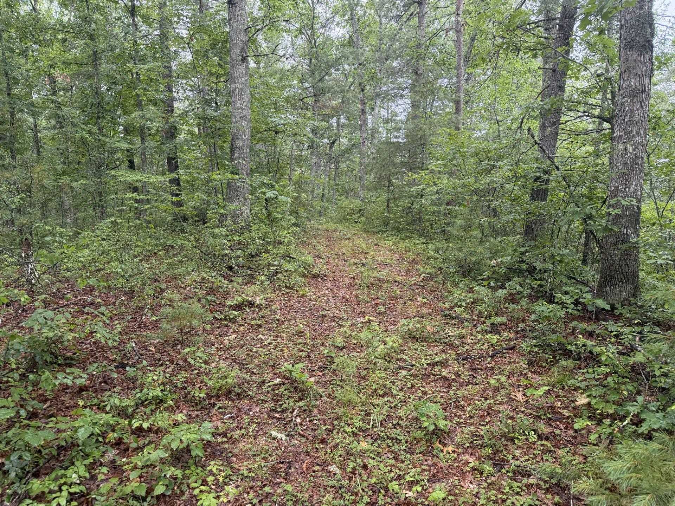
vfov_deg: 56.8
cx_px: 338
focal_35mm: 24
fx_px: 468
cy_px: 253
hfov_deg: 71.6
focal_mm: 6.76
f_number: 1.78
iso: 160
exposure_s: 1/227
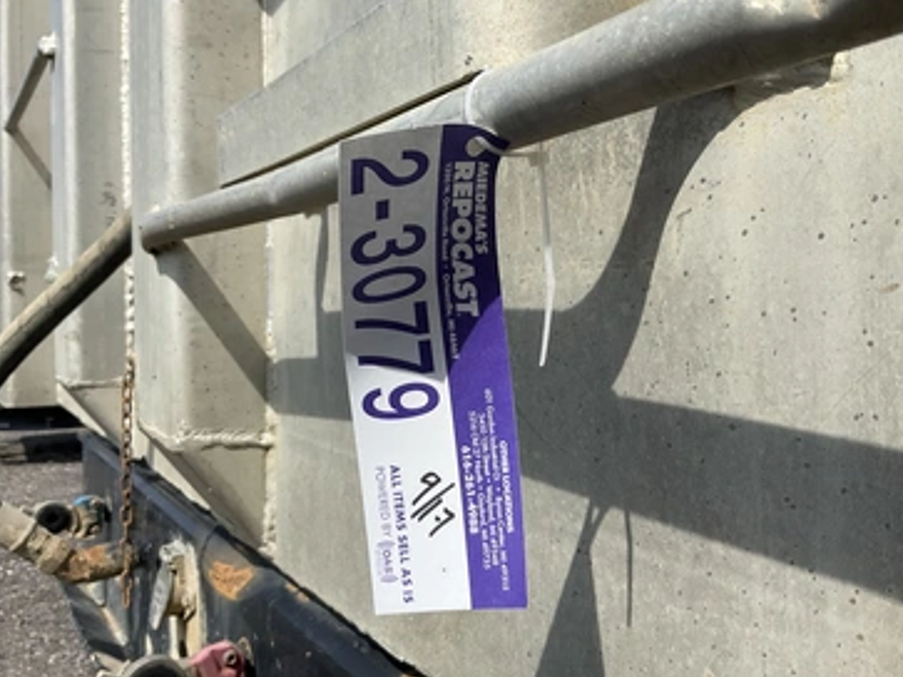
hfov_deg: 56.8
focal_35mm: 32
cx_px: 463
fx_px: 834
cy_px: 346
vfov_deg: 44.1
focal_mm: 3
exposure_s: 1/2227
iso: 25
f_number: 1.8
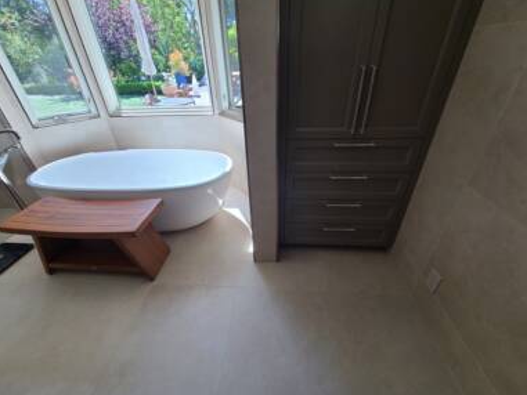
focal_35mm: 14
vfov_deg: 85.7
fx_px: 213
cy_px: 200
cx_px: 259
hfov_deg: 102.0
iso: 50
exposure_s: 1/130
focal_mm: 2.2
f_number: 2.2
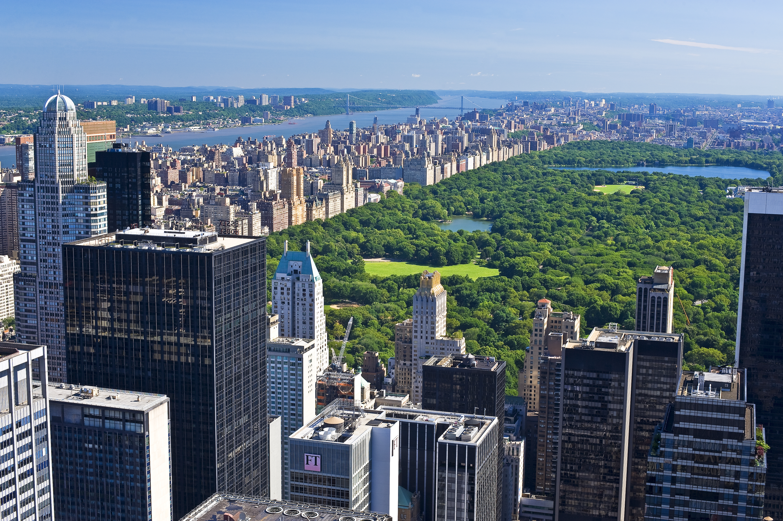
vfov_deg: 27.0
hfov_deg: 39.6
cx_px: 392
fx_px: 1087
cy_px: 260
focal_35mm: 50
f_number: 11
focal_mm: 50
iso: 200
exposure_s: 1/50
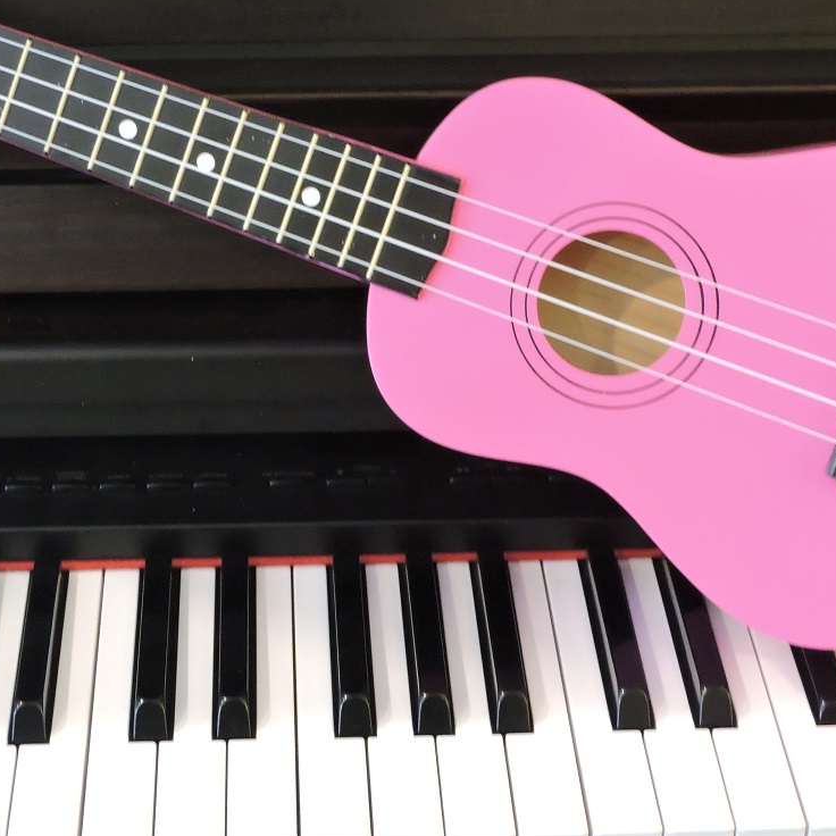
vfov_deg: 20.8
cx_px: 321
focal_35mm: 83
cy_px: 269
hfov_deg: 20.9
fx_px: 2268
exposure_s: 1/10
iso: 800
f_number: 3.6
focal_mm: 8.9
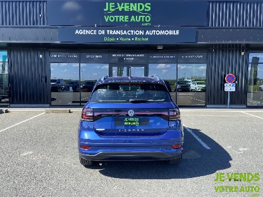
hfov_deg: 67.3
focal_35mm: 26
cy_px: 98
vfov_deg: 53.1
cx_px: 132
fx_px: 198
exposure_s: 1/772
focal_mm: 4.25
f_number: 1.8
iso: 32
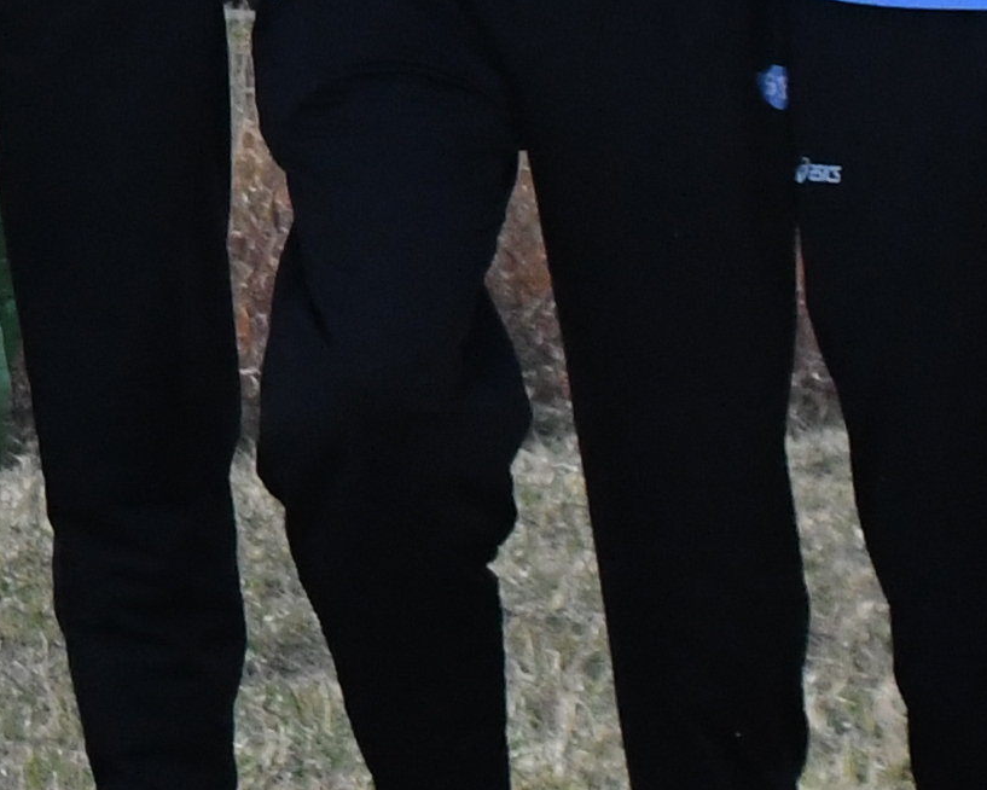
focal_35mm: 307
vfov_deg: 4.9
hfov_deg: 6.2
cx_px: -877
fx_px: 8970
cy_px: -939
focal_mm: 32
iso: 2500
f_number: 8
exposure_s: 1/2500
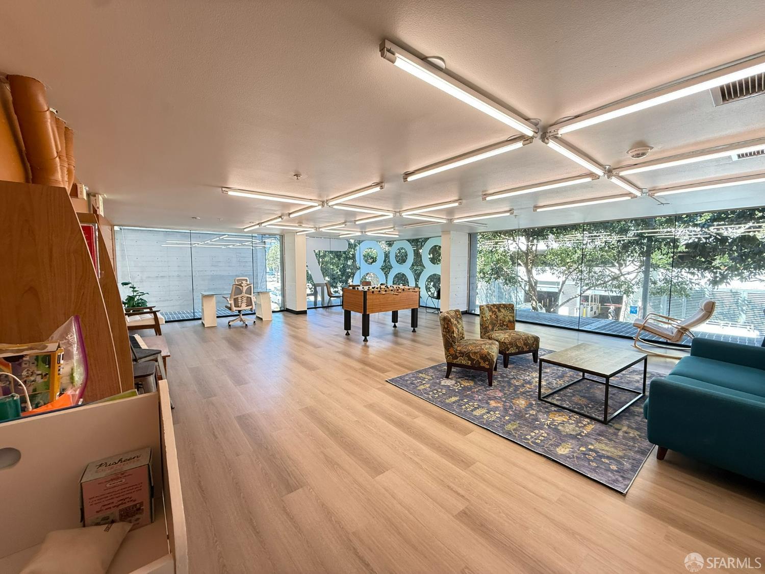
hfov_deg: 102.1
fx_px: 309
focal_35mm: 14
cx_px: 382
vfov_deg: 85.7
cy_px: 287
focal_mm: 2.22
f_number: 2.2
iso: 200
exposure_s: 1/120
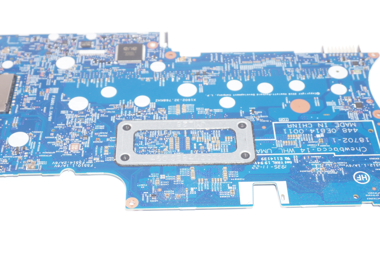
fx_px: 630
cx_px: 180
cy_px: 134
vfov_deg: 22.7
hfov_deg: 33.6
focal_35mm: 60
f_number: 5.6
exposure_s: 1/160
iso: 200
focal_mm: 27
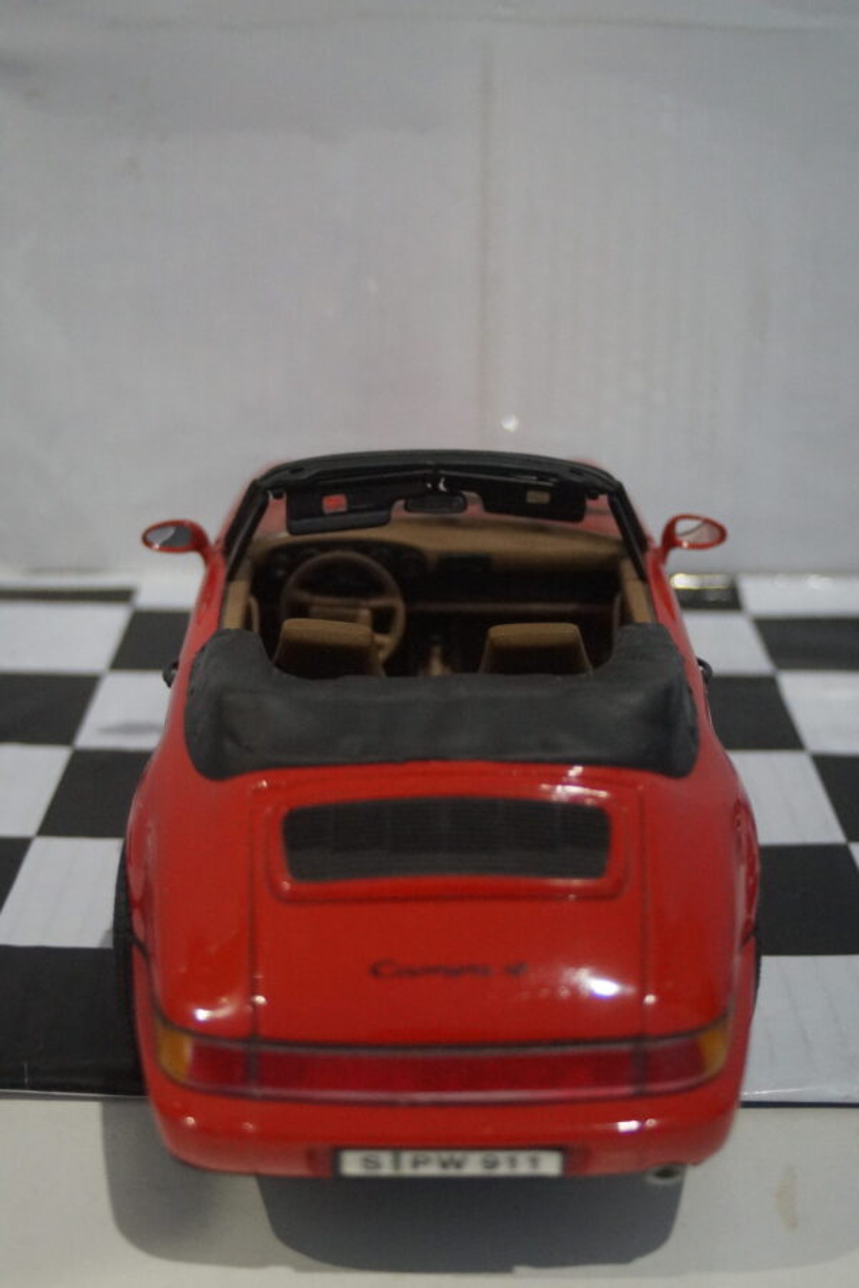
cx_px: 430
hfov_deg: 29.9
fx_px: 1610
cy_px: 644
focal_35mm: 45
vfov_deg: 43.6
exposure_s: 1/160
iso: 3200
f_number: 4
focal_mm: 30
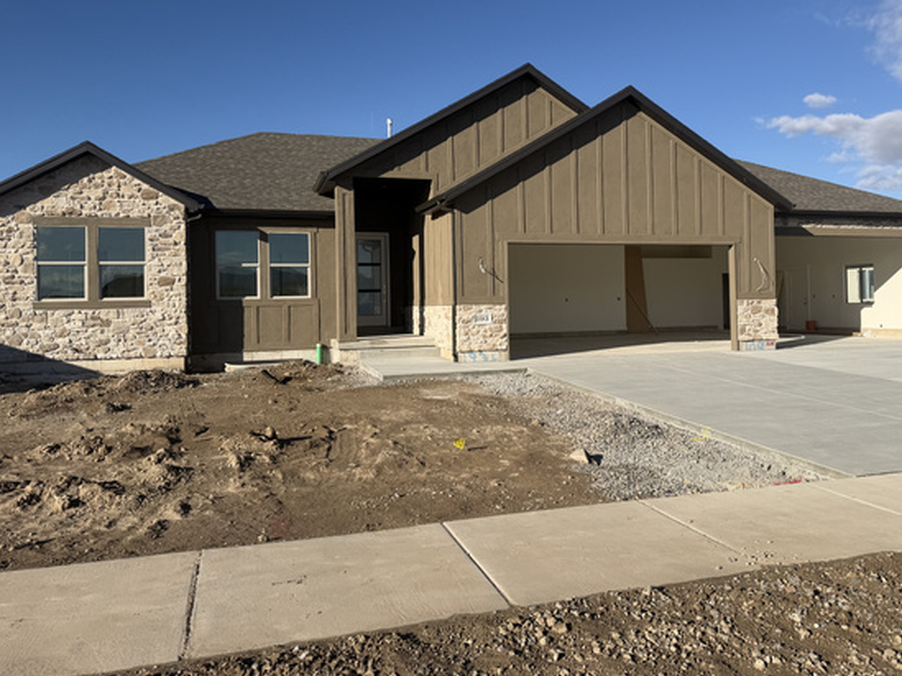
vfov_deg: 49.6
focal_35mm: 28
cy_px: 293
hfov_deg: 63.3
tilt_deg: +1.3
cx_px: 496
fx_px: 729
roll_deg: +1.8
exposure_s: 1/5319
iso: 80
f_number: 1.78
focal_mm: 6.76
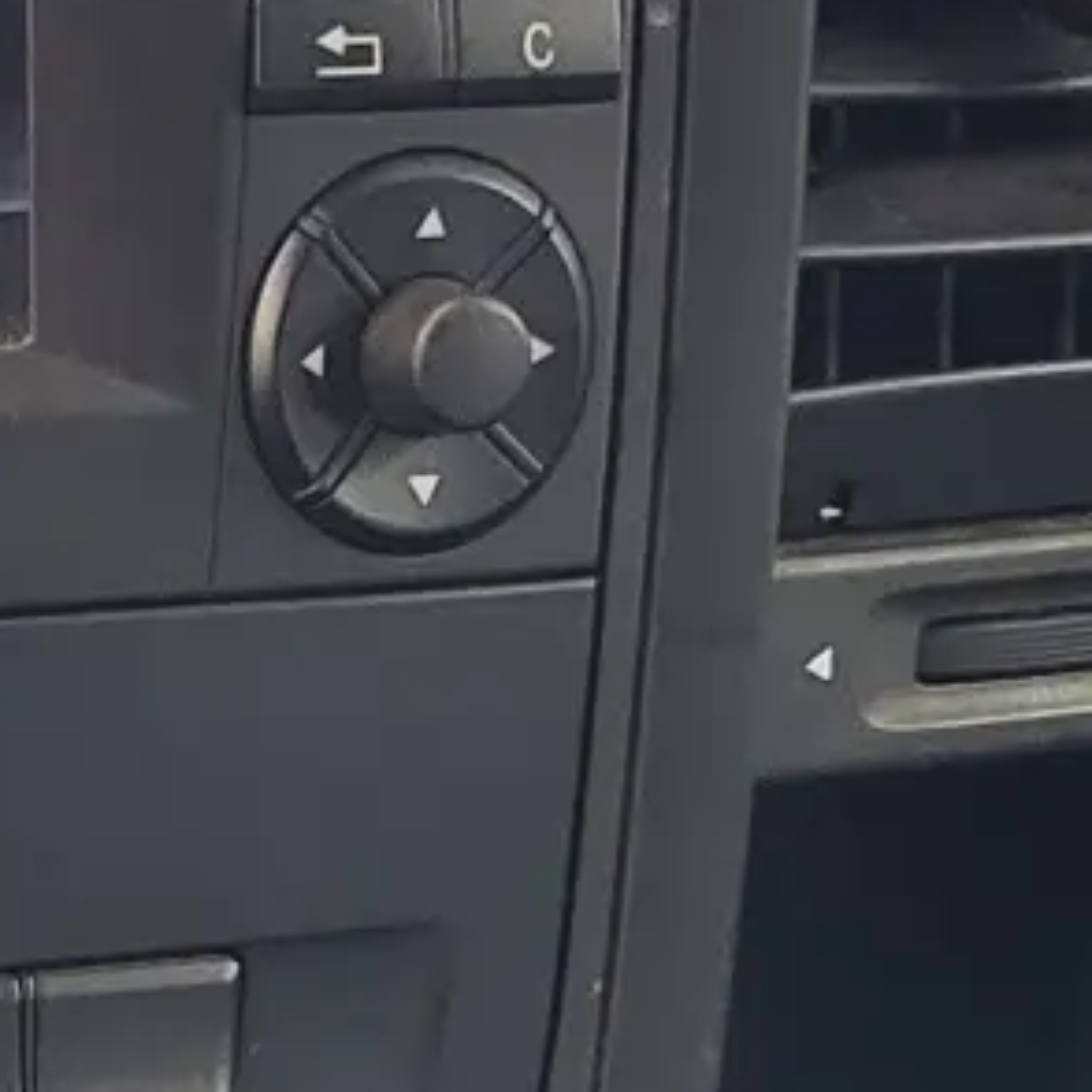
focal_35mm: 150
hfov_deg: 11.3
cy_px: 1489
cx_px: -334
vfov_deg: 11.3
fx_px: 5354
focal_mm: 5.4
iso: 640
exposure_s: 1/25
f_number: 1.8
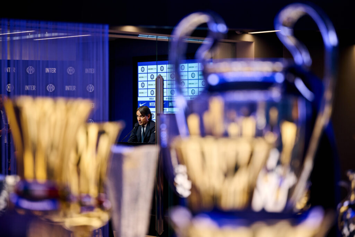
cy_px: 118
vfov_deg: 15.4
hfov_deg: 22.9
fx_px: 878
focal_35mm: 89
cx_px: 178
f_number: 2.8
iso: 800
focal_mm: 89
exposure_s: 1/320
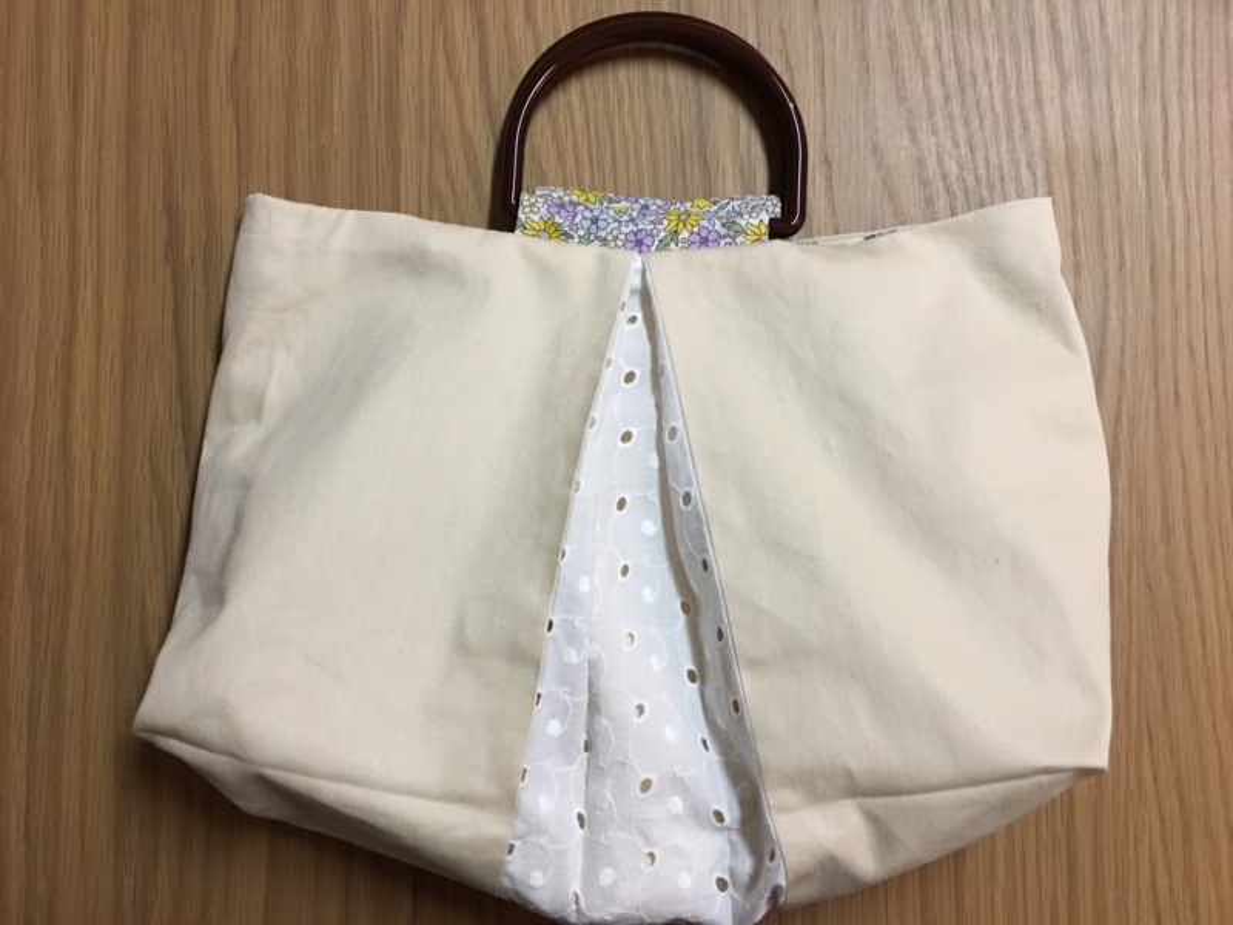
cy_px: 462
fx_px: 1033
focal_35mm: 29
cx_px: 616
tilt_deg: -84.7
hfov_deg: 61.7
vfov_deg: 48.2
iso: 100
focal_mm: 4.15
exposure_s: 1/10
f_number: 2.2
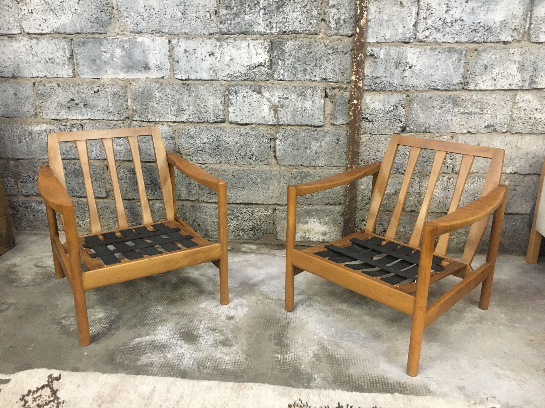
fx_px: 457
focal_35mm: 29
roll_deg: -0.8
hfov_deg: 61.7
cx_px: 272
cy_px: 204
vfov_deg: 48.2
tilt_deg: -19.1
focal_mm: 4.15
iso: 200
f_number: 2.2
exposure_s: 1/17
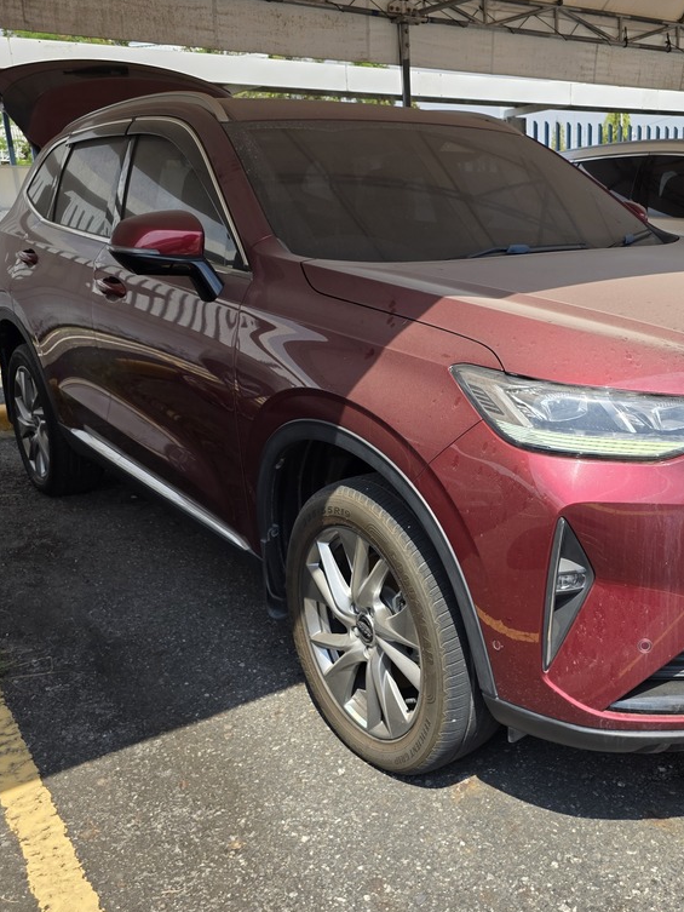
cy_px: 468
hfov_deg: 42.2
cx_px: 475
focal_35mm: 33
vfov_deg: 55.3
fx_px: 869
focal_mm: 6.3
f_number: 1.7
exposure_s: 1/2905
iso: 80
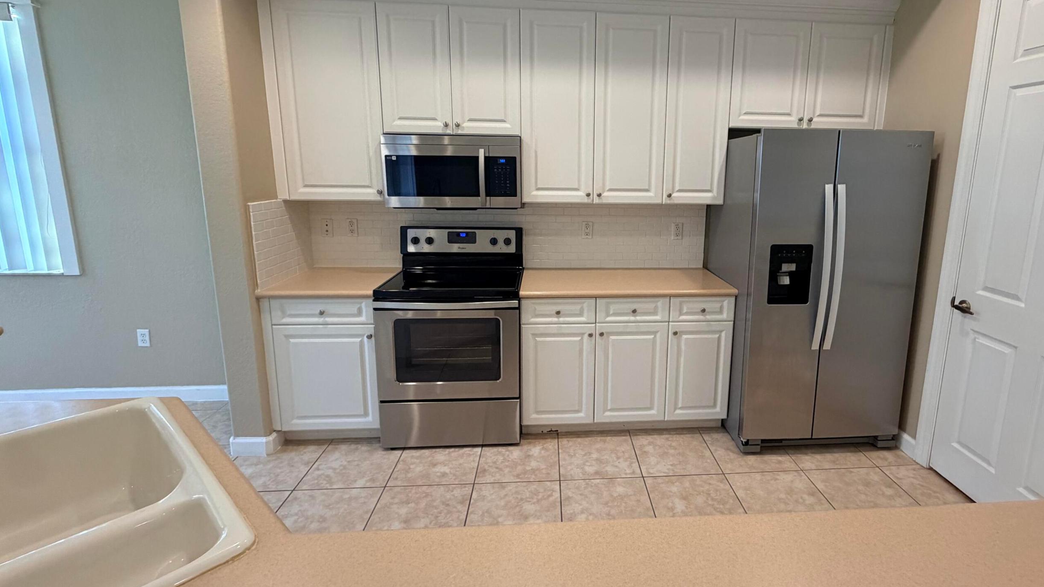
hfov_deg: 92.1
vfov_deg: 60.8
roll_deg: -0.5
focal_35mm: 18
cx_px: 595
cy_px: 256
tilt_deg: -10.0
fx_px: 498
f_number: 2.2
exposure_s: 1/120
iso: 250
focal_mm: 2.22
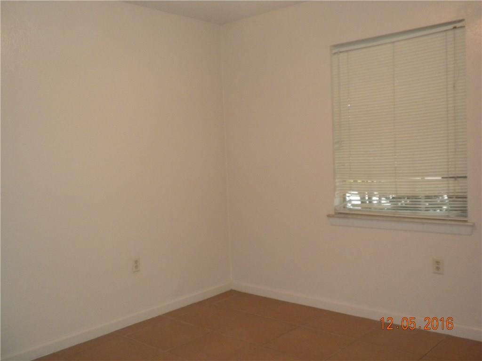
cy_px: 180
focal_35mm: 37
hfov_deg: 50.1
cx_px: 241
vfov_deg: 38.7
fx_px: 515
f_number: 3.5
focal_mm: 6.6
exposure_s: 1/30
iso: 400
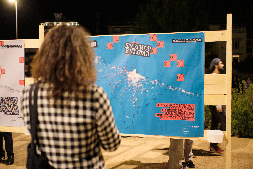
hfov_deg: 54.4
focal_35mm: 35
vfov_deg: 37.9
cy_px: 84
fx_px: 246
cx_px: 126
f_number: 1.4
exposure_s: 1/30
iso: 800
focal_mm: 23
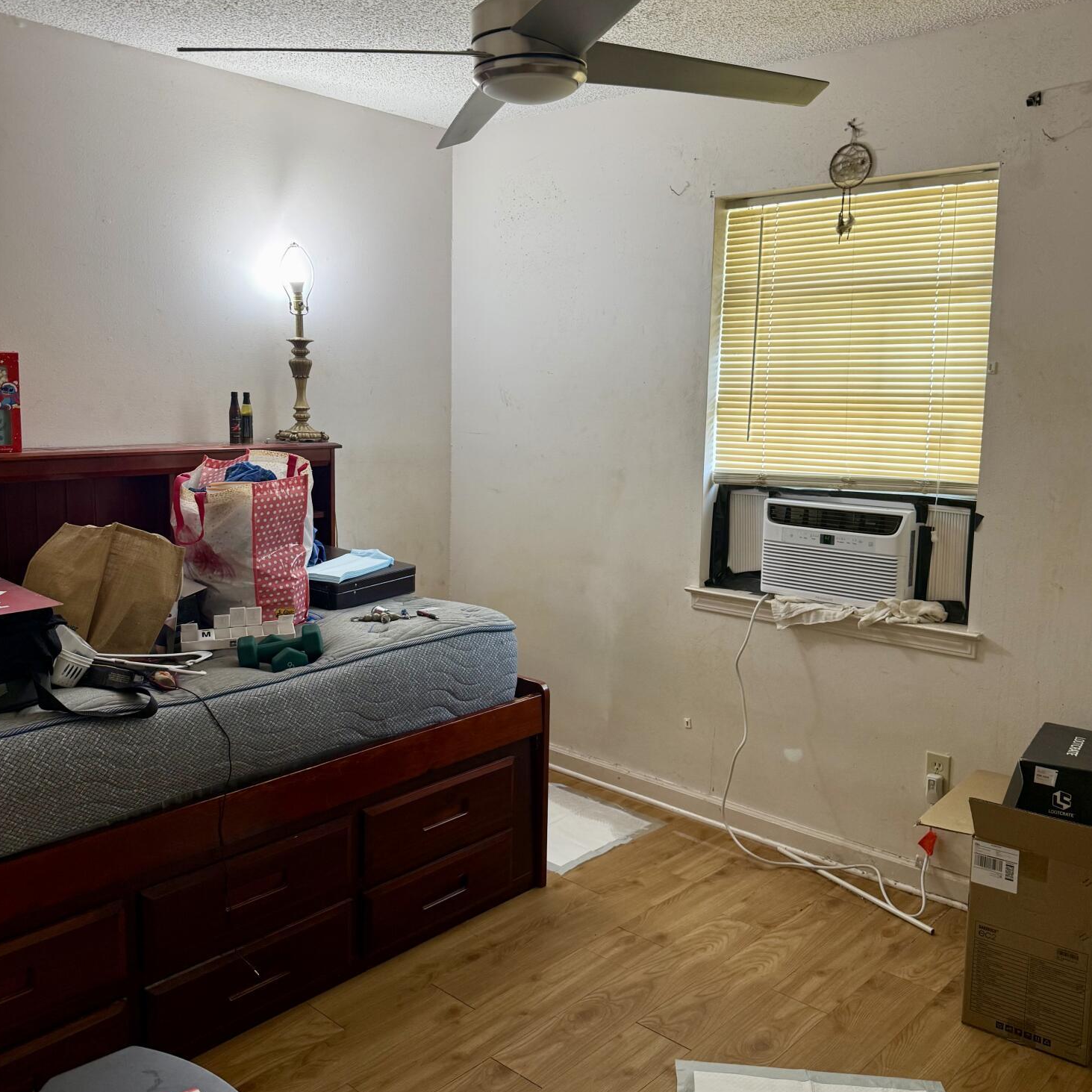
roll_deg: -2.2
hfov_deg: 55.6
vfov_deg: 55.6
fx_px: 1035
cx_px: 552
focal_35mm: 29
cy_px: 512
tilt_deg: -7.4
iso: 100
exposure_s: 1/60
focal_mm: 6.76
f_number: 1.78
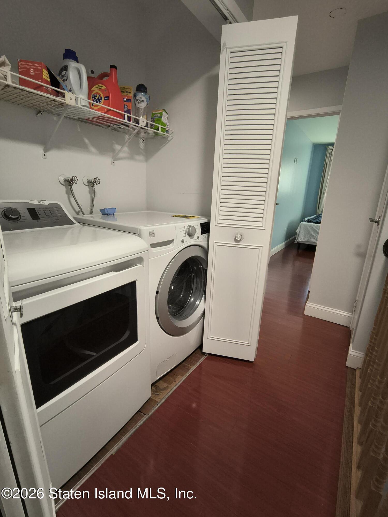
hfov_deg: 94.5
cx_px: 194
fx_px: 179
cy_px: 258
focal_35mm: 12
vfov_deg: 110.5
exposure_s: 1/60
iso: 560
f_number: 2.2
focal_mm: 2.13
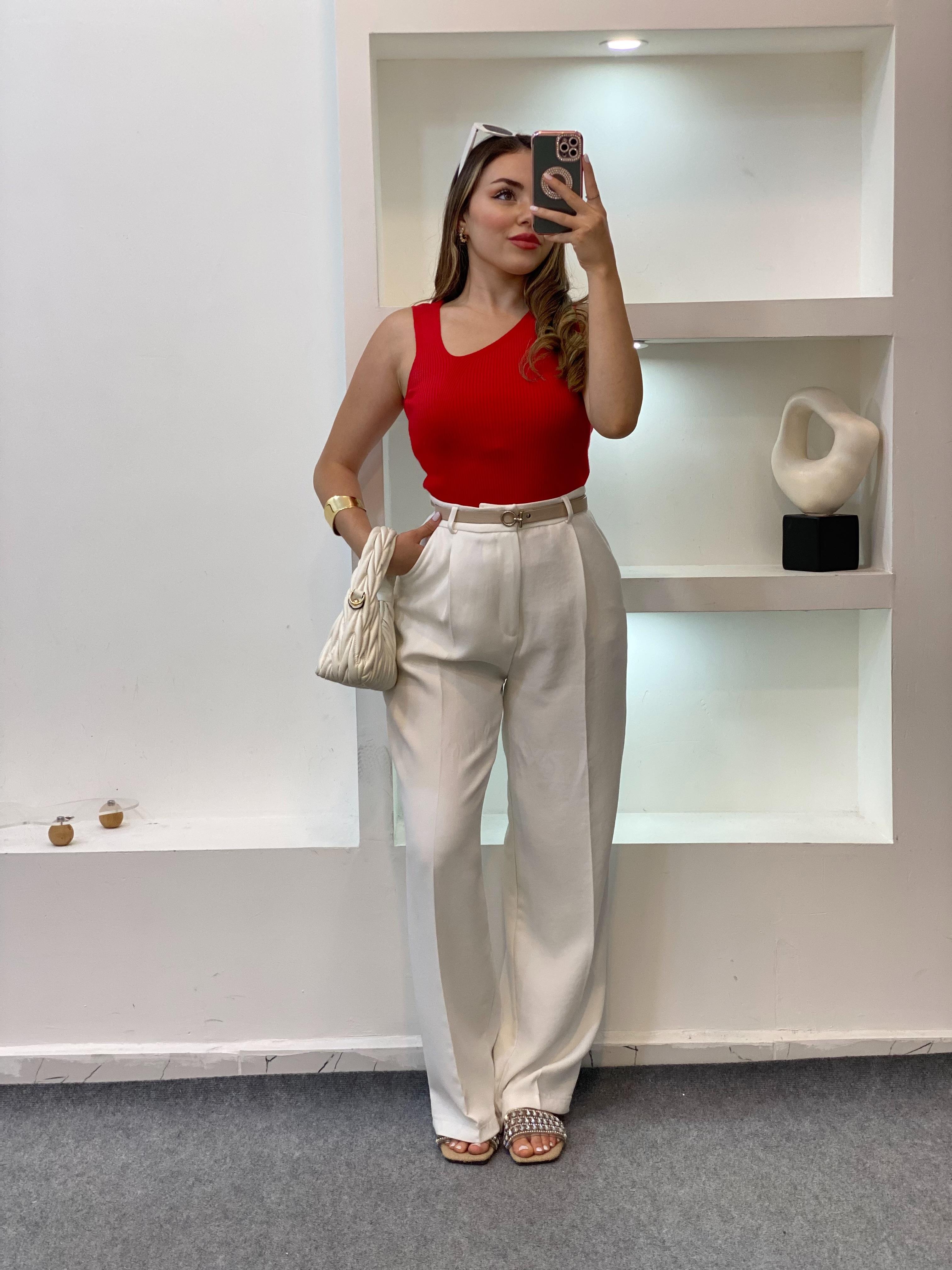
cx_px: 476
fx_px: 1907
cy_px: 635
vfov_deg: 36.8
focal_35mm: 52
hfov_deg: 28.0
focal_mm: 6
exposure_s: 1/100
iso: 80
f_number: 2
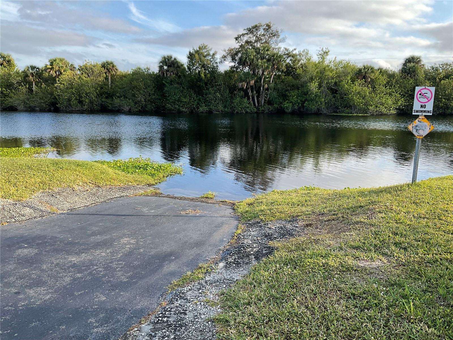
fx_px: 380
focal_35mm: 29
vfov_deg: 48.2
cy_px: 170
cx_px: 226
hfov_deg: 61.7
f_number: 1.8
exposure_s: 1/504
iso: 16
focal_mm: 3
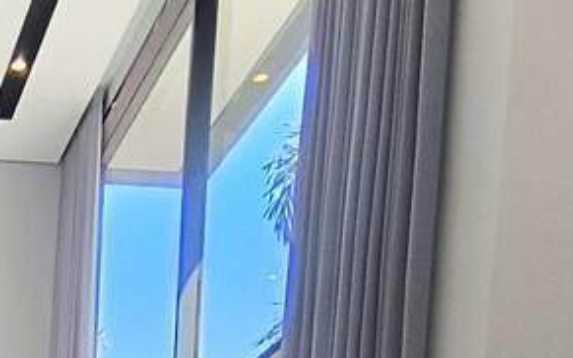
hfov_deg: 22.2
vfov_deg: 12.5
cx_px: -167
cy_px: 842
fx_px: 1312
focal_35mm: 84
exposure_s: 1/120
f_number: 2.2
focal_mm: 1.65
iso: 64
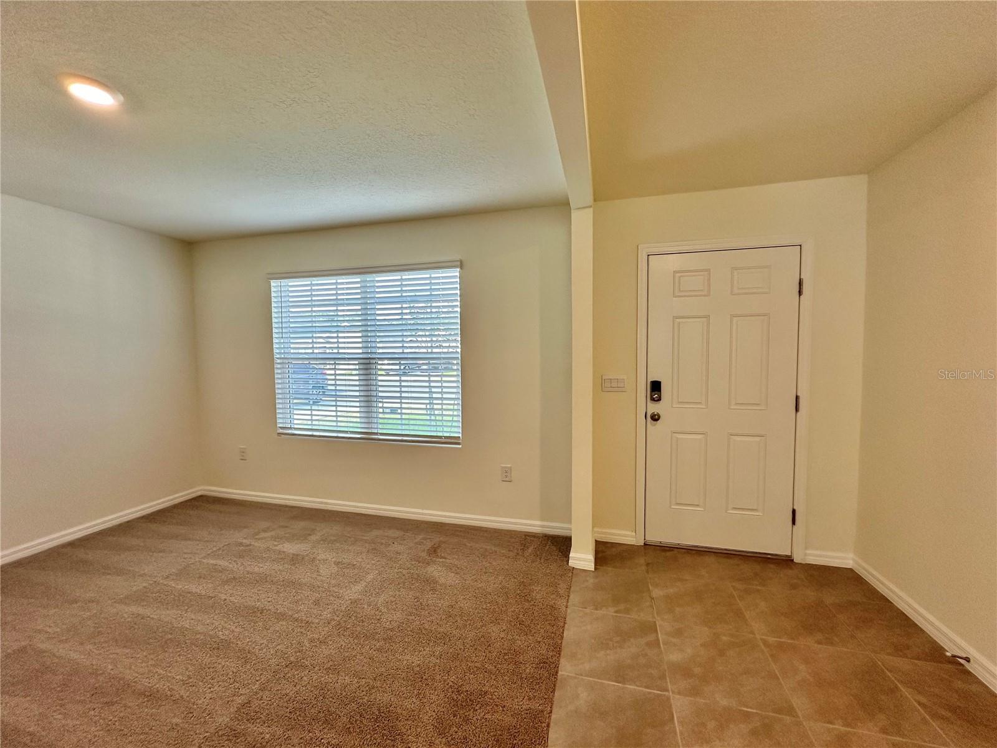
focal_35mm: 14
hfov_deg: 102.1
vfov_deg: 85.7
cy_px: 374
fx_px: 403
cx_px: 498
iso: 100
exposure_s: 1/120
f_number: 2.2
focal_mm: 2.22
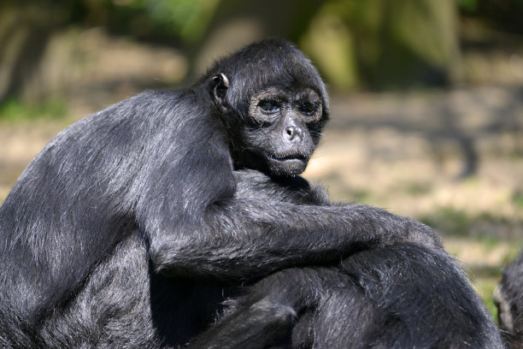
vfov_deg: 3.4
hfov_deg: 5.2
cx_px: 262
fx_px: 5811
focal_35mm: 400
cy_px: 174
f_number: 5.6
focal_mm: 400
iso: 640
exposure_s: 1/500
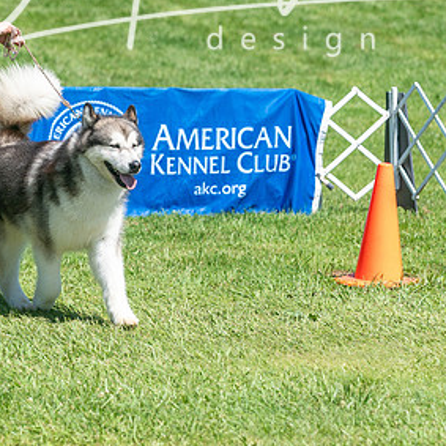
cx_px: 79
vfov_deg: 6.3
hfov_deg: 6.3
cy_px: 55
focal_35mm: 277
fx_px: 4038
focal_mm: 120
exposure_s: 1/1000
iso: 80
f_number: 4
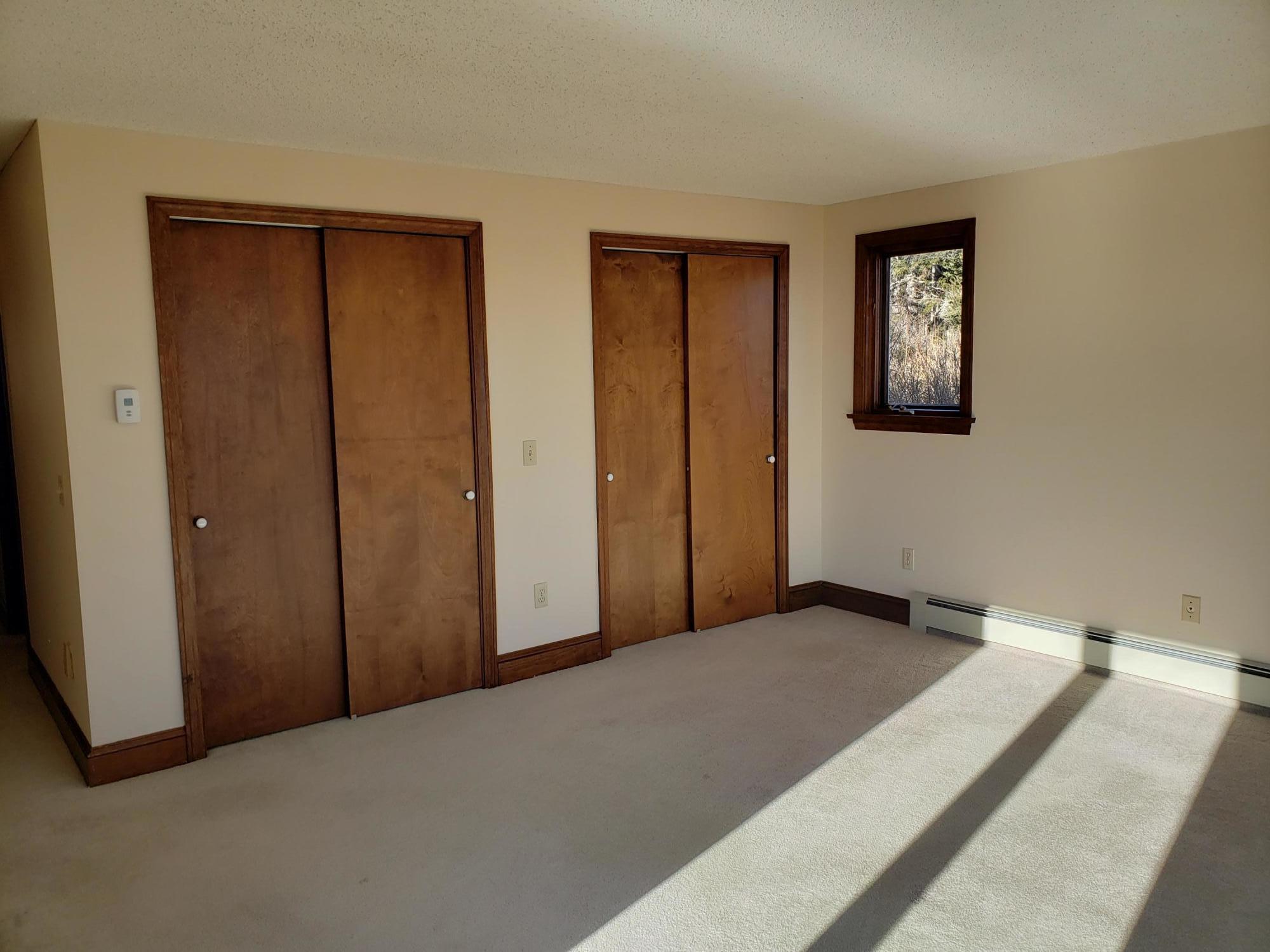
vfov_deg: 53.1
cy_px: 476
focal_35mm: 26
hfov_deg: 67.3
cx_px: 635
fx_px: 954
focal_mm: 4.3
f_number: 2.4
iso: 50
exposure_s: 1/439
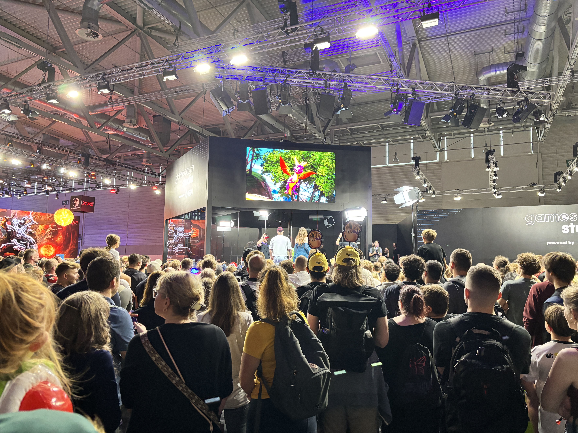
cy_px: 216
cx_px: 289
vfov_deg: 53.1
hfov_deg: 67.3
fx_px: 434
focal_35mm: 26
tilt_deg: +5.3
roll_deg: -0.4
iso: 320
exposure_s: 1/57
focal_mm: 5.96
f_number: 1.6
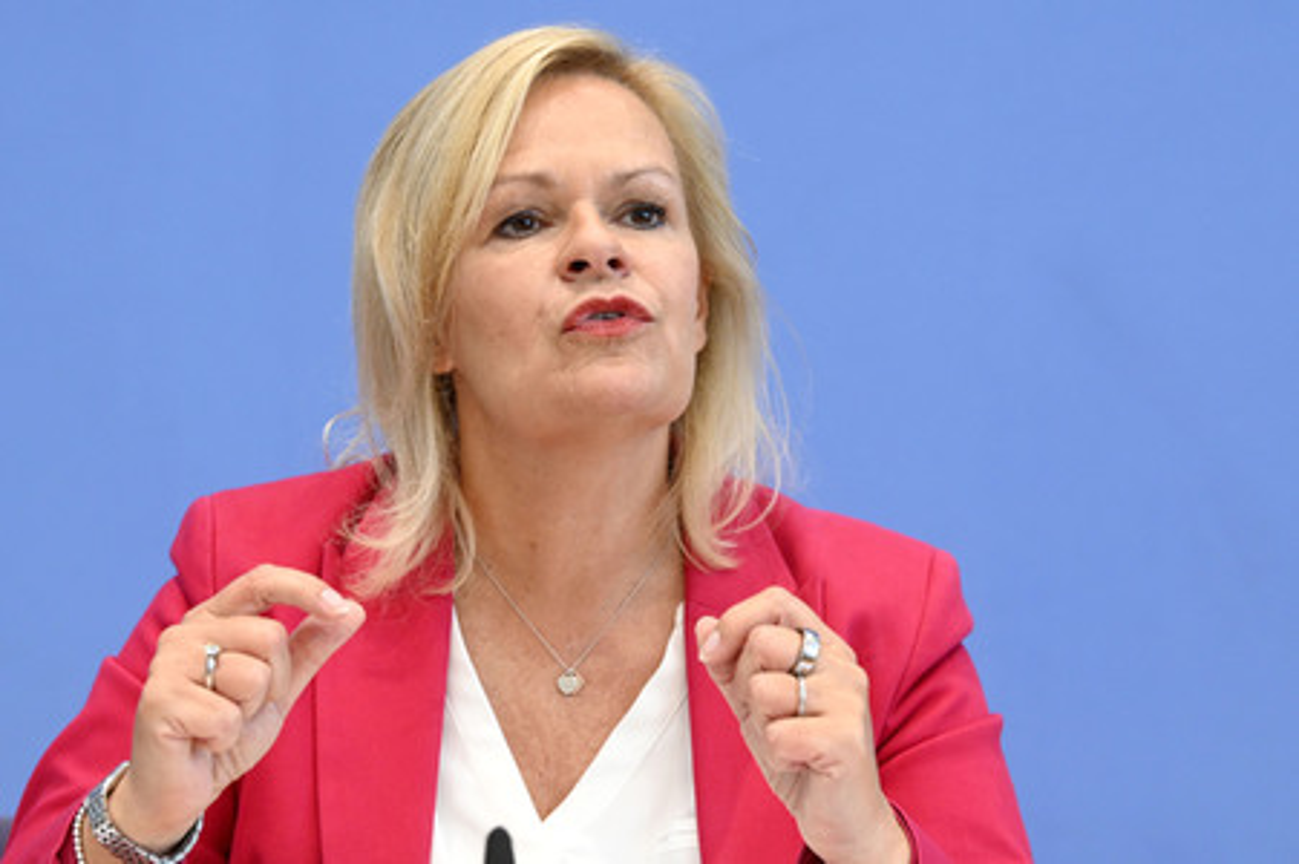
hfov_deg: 13.7
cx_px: 650
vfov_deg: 9.1
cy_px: 432
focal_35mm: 150
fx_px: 5408
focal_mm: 150
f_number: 6.3
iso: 5000
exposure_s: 1/500
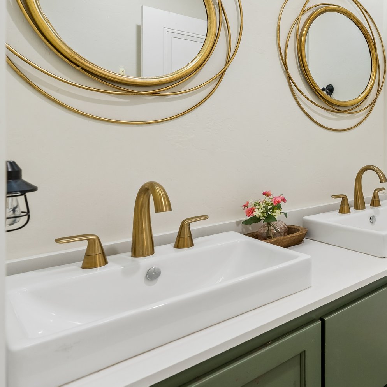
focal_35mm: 28
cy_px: 144
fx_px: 354
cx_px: 396
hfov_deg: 46.8
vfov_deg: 56.6
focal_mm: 16
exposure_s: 1/80
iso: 200
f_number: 8
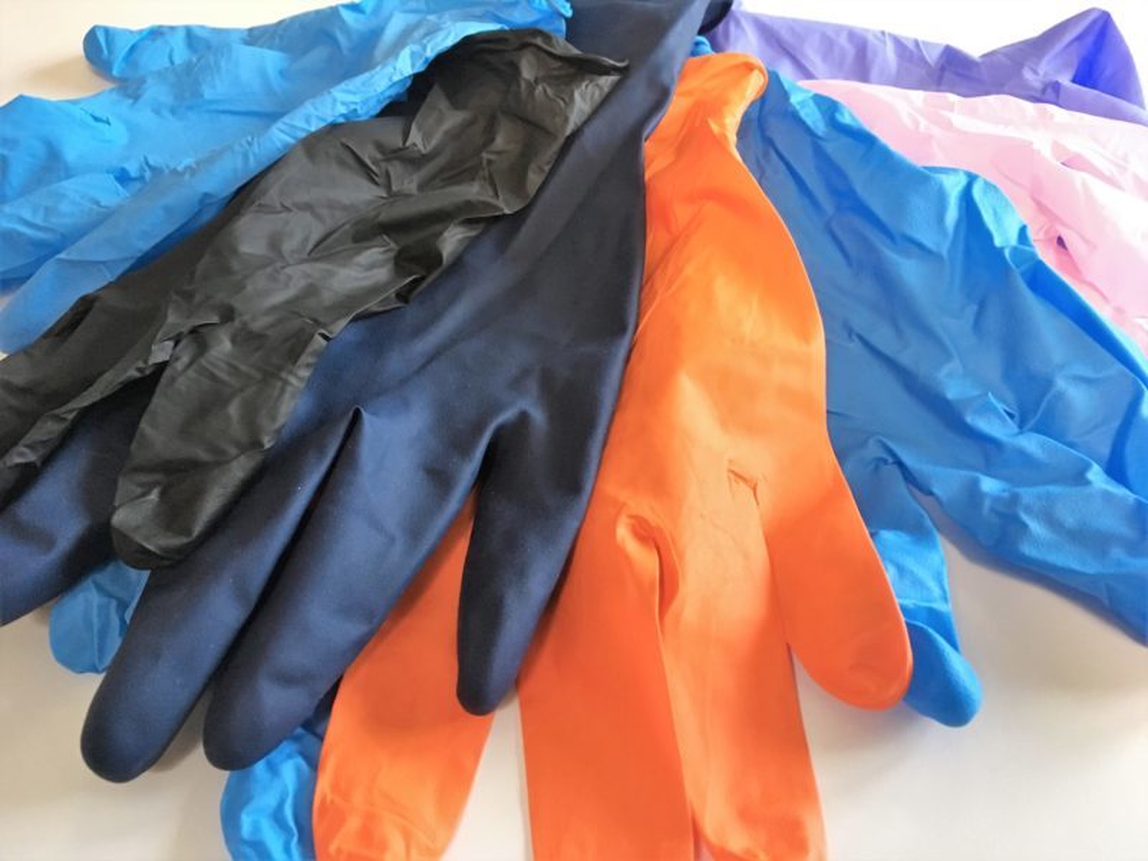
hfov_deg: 61.7
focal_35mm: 29
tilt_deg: -53.1
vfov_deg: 48.2
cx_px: 574
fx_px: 962
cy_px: 430
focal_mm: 4.15
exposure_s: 1/20
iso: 200
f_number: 2.2
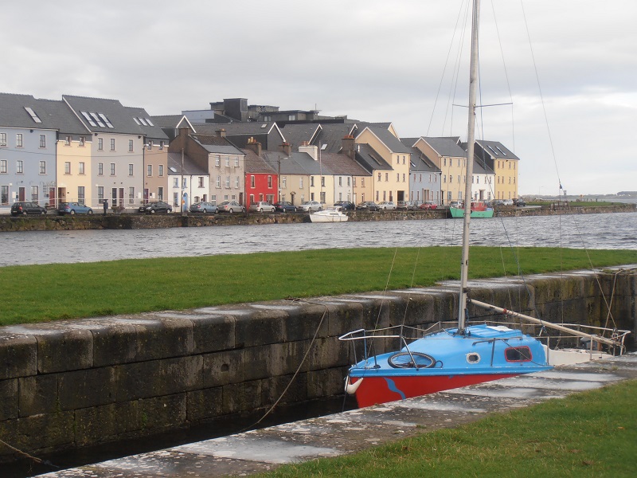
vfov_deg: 16.8
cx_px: 318
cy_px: 239
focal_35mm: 88
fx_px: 1619
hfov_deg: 22.3
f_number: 5.1
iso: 80
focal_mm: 15.51
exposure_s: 1/160
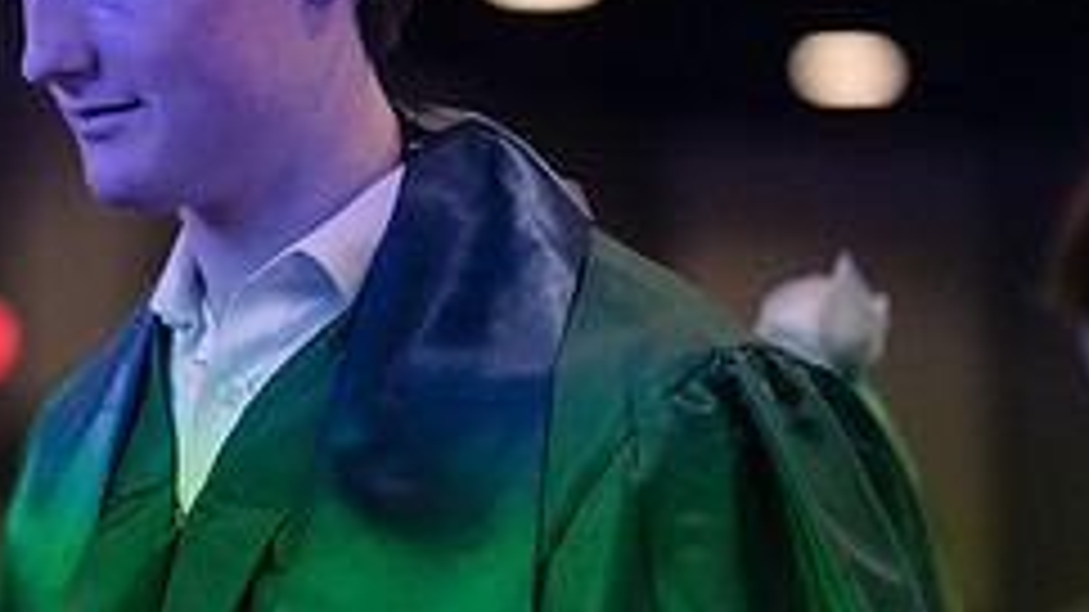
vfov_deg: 8.9
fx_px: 3926
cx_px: 180
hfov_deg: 15.7
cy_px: 324
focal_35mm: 136
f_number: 1.2
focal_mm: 50
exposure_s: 1/500
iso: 1250
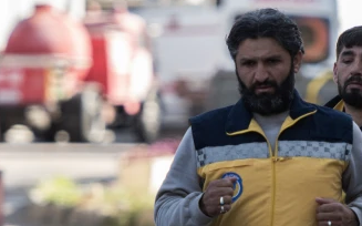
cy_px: 210
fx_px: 6084
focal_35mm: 617
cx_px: 377
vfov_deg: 2.1
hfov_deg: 3.4
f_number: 2.8
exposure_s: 1/800
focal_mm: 165
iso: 250
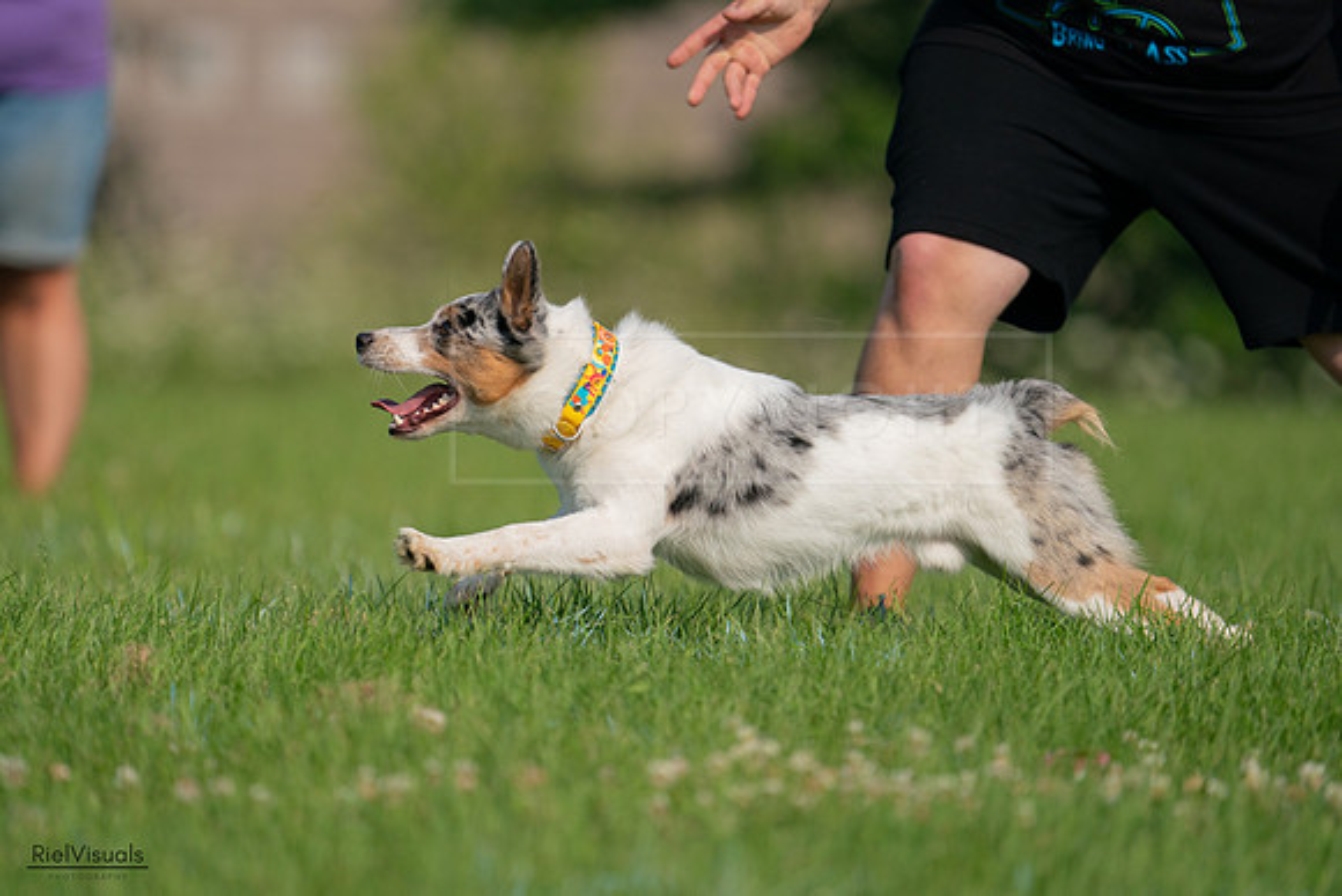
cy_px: 448
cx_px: 671
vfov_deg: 2.3
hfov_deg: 3.4
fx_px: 22371
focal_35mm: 600
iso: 640
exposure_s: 1/4000
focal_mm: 600
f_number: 6.3
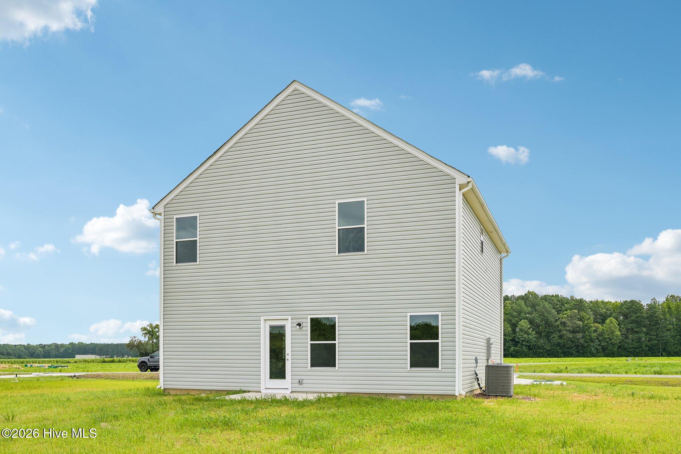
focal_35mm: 30
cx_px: 340
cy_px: 227
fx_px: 567
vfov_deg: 43.6
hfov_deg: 61.9
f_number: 8
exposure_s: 1/500
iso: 100
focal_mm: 30
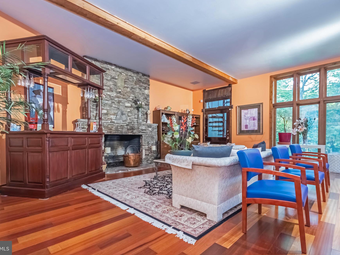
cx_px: 169
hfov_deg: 91.0
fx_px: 167
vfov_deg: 74.7
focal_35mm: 17
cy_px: 122
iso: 1000
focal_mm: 10
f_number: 3.5
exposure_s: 1/50
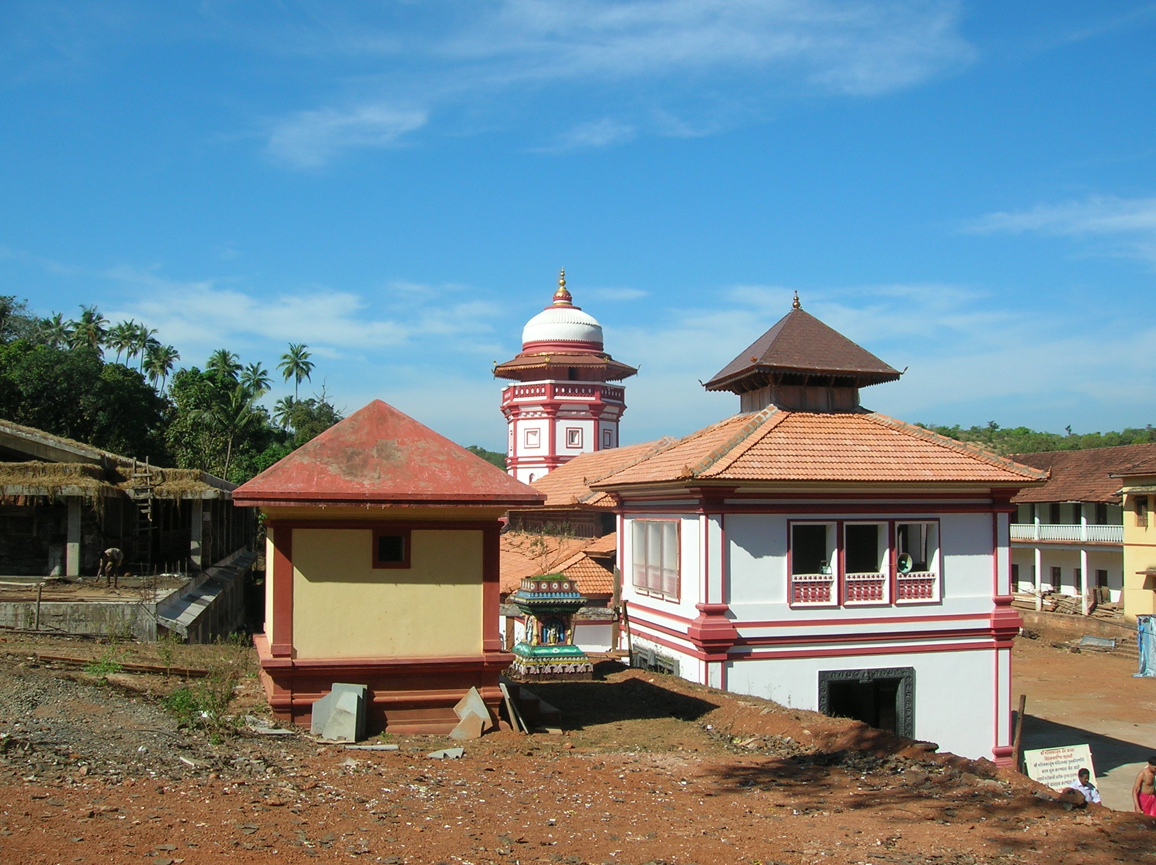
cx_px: 578
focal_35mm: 34
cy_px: 432
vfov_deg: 41.7
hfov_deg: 54.0
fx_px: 1134
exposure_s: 1/484
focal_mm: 5.7
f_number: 4.9
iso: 50
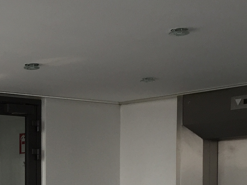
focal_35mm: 109
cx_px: -49
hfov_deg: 17.2
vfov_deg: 13.1
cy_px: 238
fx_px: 778
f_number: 2.2
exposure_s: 1/100
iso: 40
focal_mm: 4.15
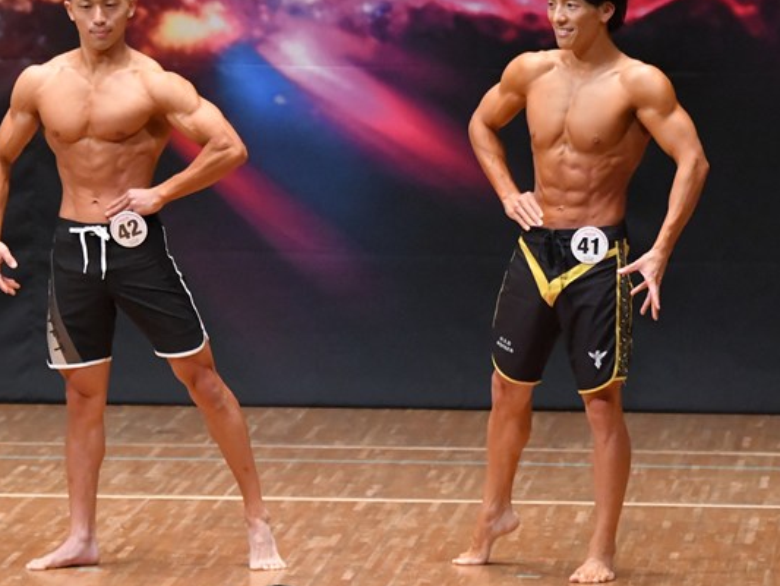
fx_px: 8497
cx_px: 295
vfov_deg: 3.9
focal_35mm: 377
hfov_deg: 5.3
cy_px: 275
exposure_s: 1/400
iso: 8000
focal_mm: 180
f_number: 5.6
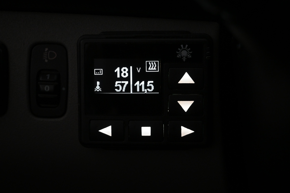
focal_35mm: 56
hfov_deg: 35.9
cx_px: 145
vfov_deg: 24.4
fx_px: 447
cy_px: 96
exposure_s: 1/60
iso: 1600
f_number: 5.3
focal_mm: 37
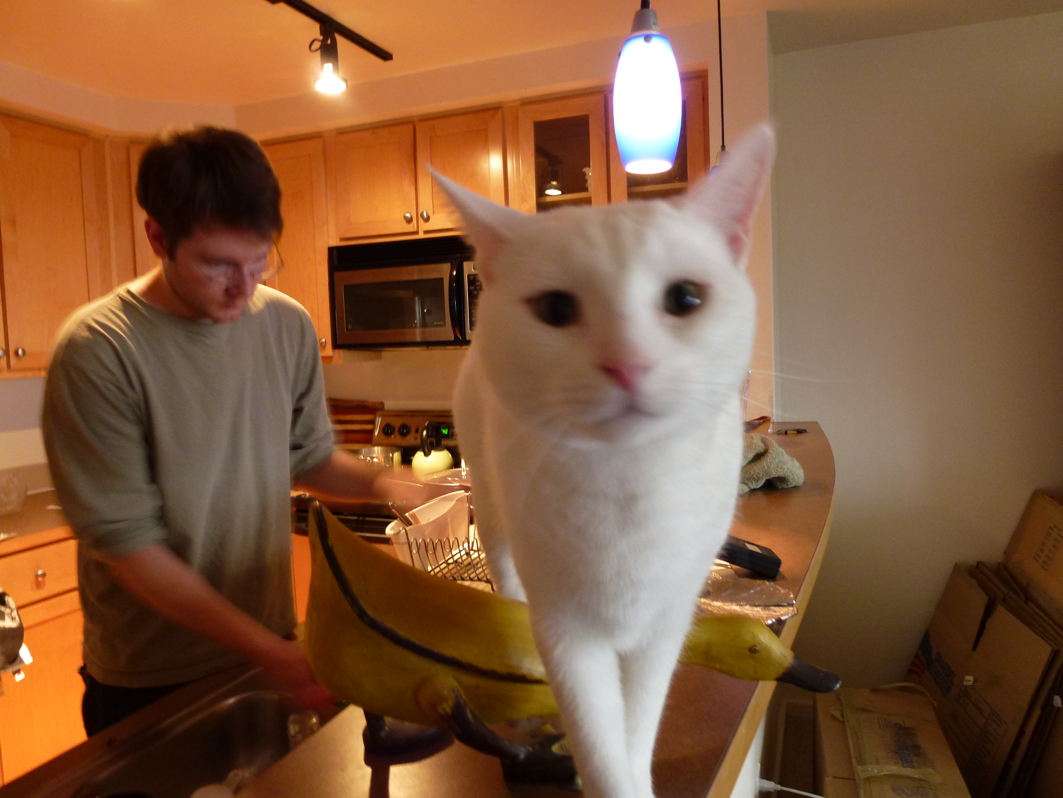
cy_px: 399
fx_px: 737
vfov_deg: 56.8
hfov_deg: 71.6
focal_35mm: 24
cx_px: 532
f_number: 3.3
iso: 200
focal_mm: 4.3
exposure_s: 1/6
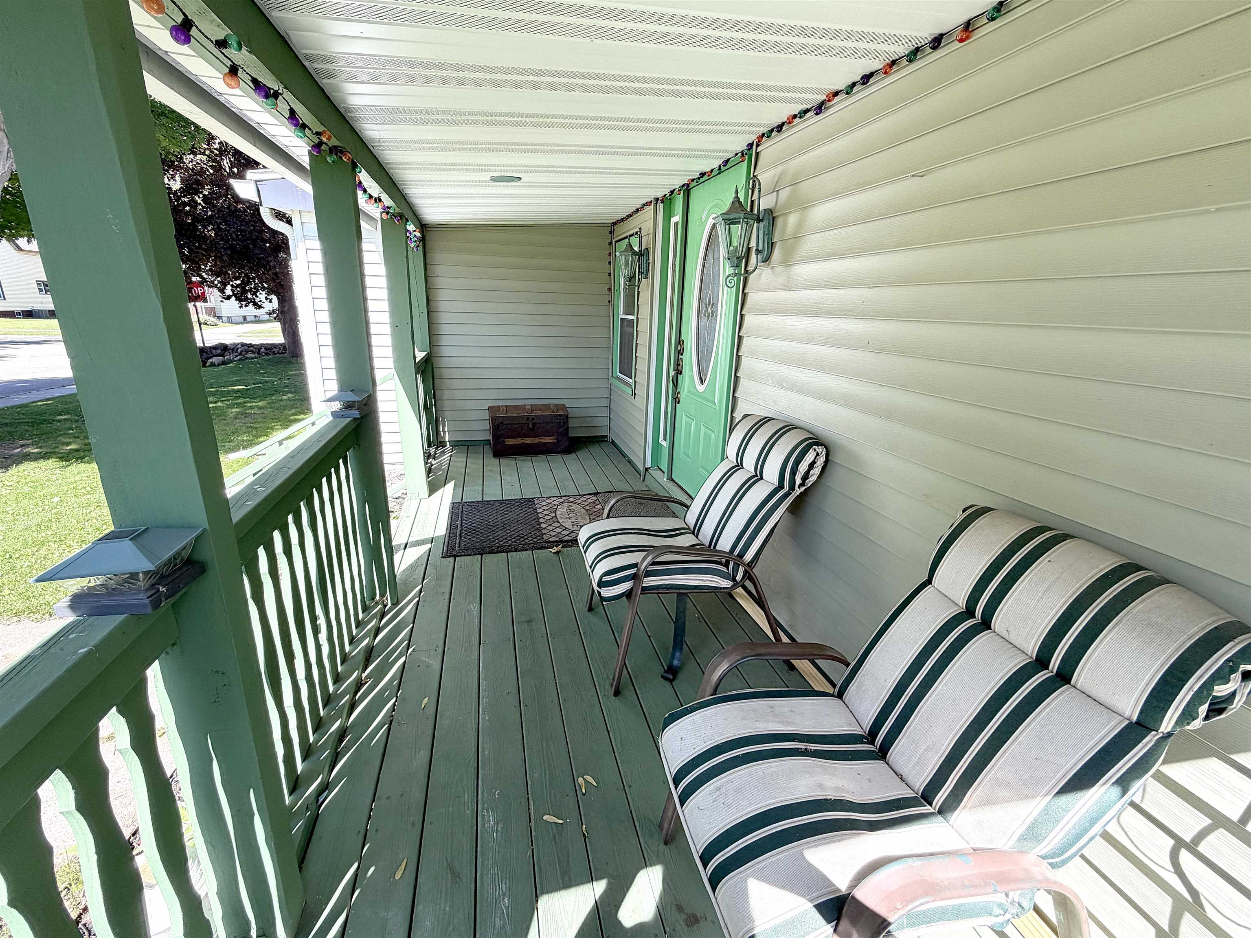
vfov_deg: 85.7
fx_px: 506
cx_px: 626
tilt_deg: -17.0
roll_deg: +1.8
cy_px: 469
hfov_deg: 102.1
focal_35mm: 14
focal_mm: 2.22
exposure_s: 1/187
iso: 50
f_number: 2.2
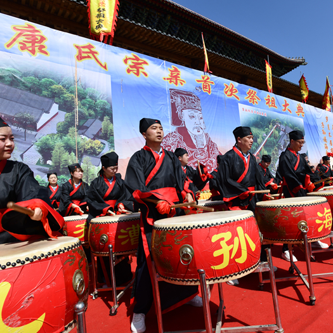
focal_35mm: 22
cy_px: 167
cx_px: 202
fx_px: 239
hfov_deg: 68.8
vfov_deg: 69.6
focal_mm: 17
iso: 125
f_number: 9
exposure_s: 1/320
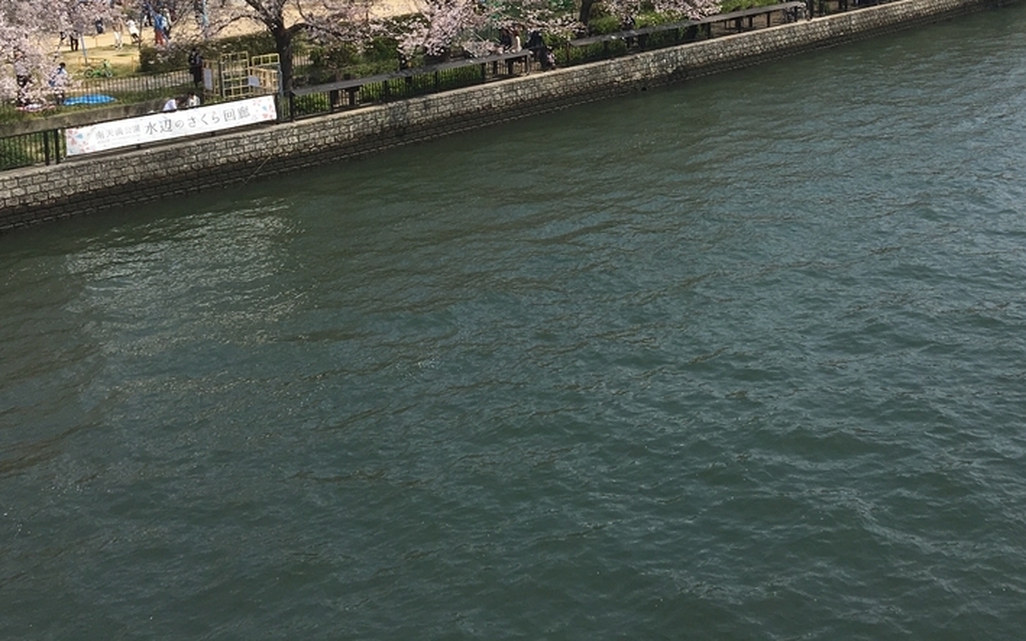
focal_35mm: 52
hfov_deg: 38.5
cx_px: 680
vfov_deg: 23.8
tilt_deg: -5.1
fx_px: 1454
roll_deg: +2.4
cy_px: -1
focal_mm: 4.15
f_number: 2.2
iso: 25
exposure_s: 1/2024
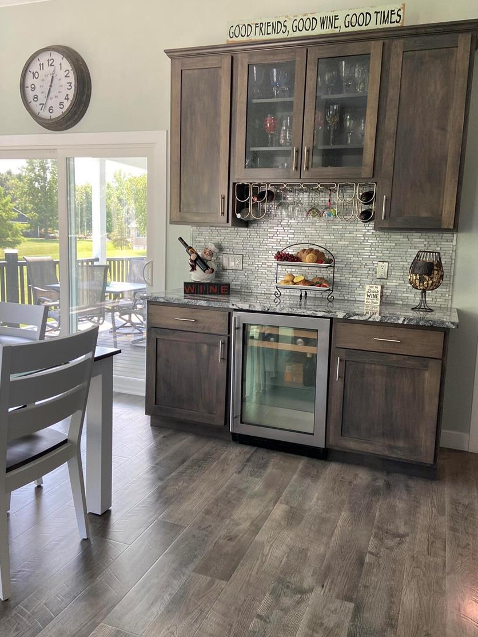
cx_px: 245
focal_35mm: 28
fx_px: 515
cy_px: 313
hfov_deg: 49.8
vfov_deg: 63.4
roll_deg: -1.7
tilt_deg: -7.8
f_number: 1.8
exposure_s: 1/121
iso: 64
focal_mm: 4.25
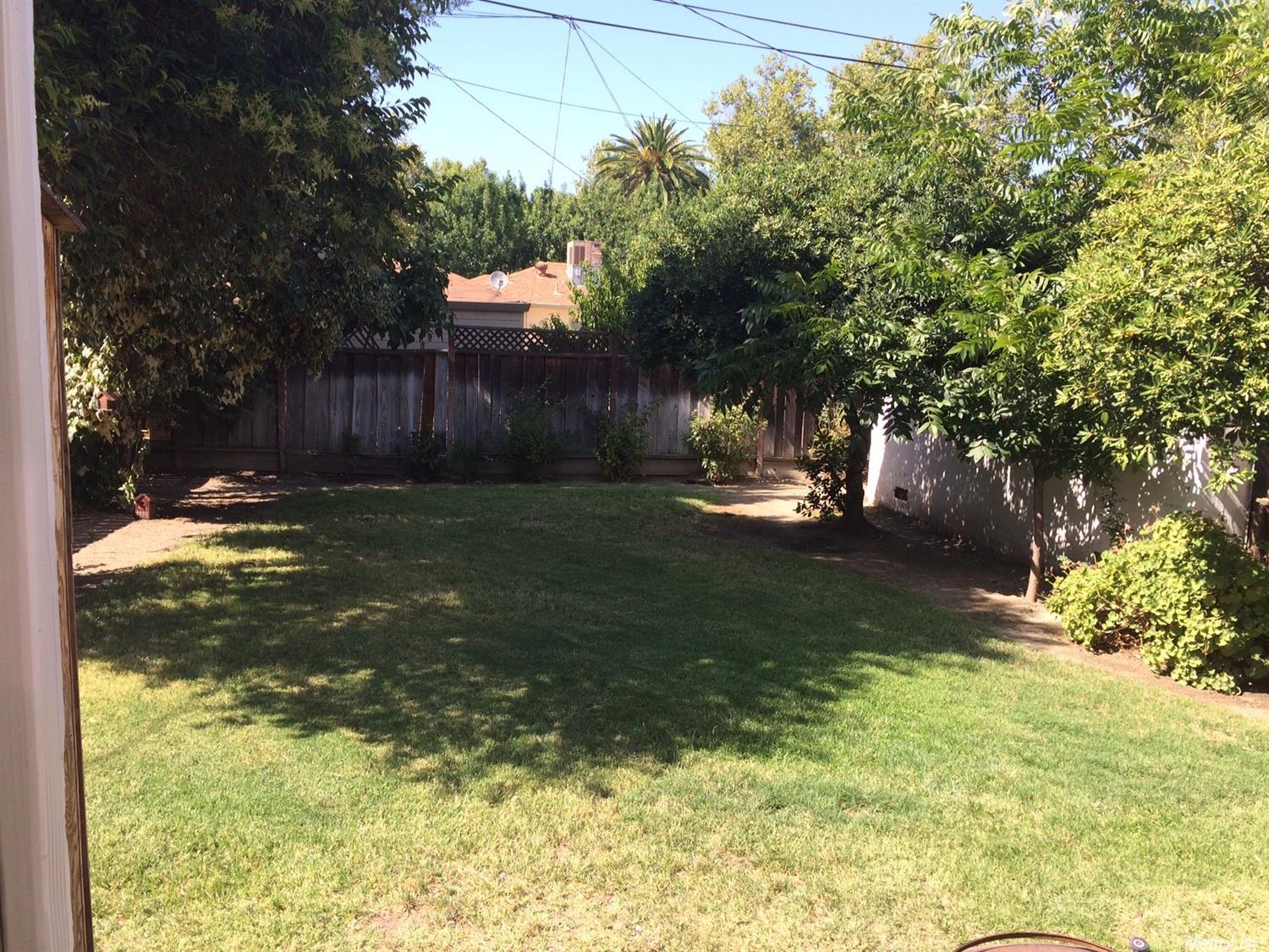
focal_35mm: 29
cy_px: 476
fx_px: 1063
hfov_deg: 61.7
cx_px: 634
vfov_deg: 48.2
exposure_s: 1/641
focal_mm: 4.15
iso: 32
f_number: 2.2
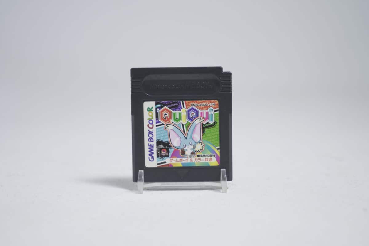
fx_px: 717
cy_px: 123
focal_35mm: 70
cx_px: 184
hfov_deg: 28.8
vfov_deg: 19.5
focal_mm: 70
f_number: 5.6
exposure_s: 1/5
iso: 100
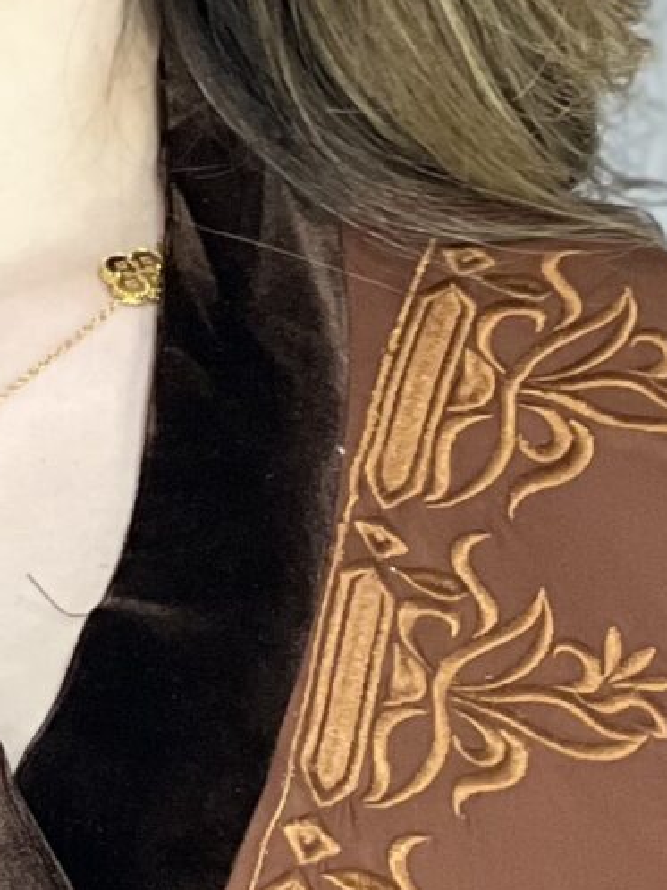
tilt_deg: -9.1
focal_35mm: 396
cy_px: 2070
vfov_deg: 4.9
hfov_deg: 3.8
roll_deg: +2.1
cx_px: 172
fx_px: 10183
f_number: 2.8
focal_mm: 9
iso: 160
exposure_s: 1/50
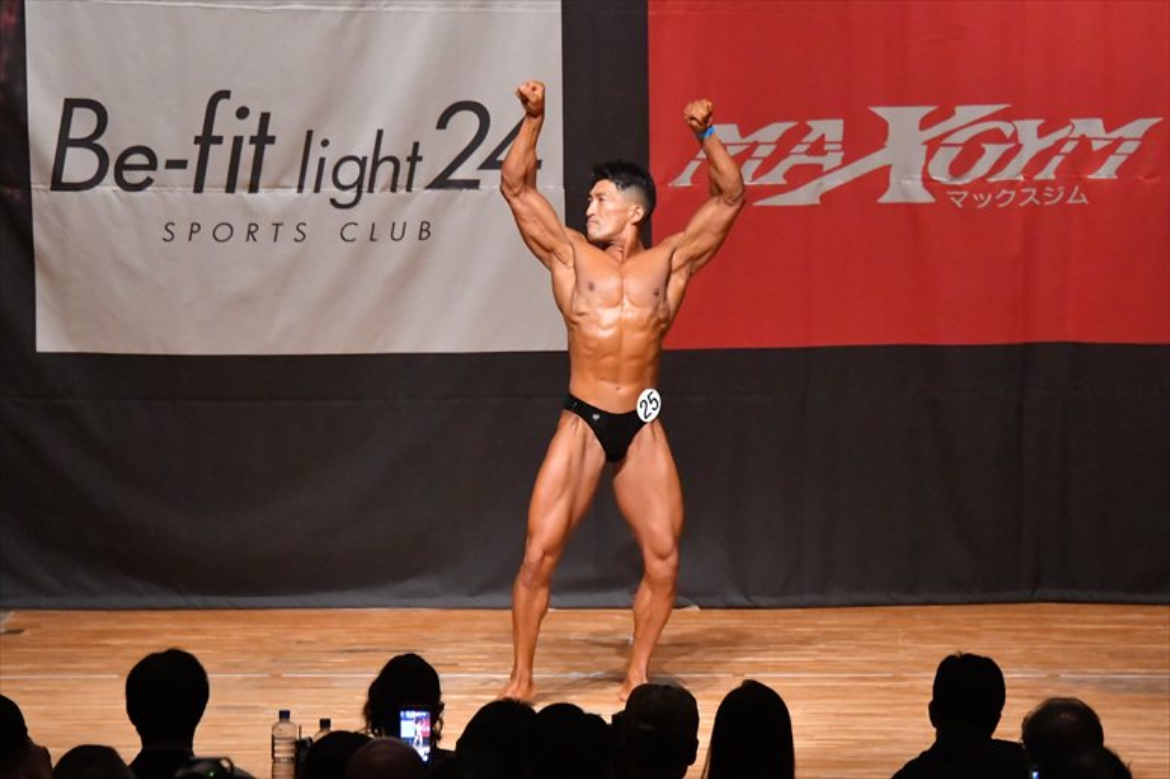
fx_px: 7049
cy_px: 390
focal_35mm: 217
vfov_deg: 6.3
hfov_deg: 9.5
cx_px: 585
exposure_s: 1/400
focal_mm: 145
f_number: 5.6
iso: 12800
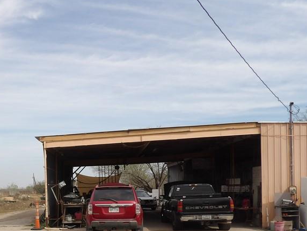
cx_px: 47
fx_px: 381
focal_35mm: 43
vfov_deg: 32.4
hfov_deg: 41.3
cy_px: 196
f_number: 5.6
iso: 100
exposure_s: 1/405
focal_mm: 4.3
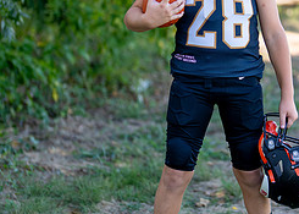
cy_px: 66
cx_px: 227
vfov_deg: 10.0
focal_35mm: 144
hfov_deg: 13.9
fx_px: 1223
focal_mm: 50
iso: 100
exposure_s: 1/1250
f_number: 1.2
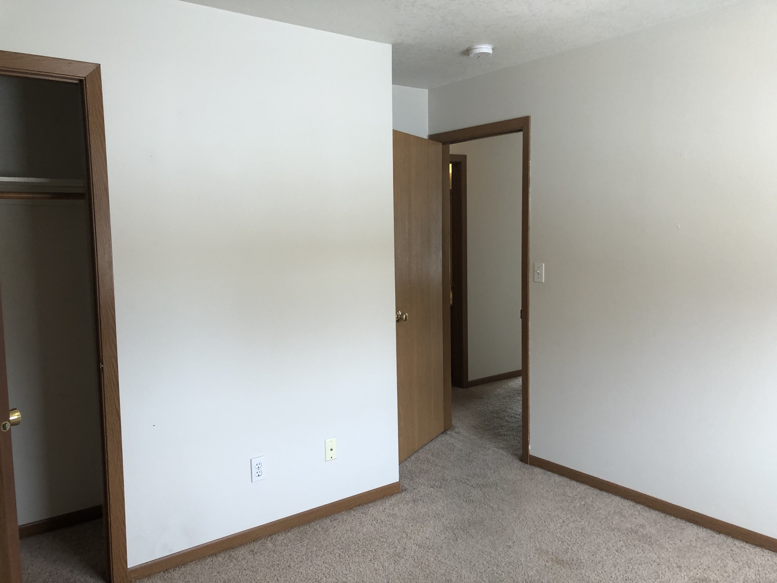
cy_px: 292
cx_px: 388
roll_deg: +0.6
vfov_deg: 49.7
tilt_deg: -0.1
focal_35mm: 28
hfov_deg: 63.4
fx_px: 628
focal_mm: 3.99
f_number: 1.8
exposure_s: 1/30
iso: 25
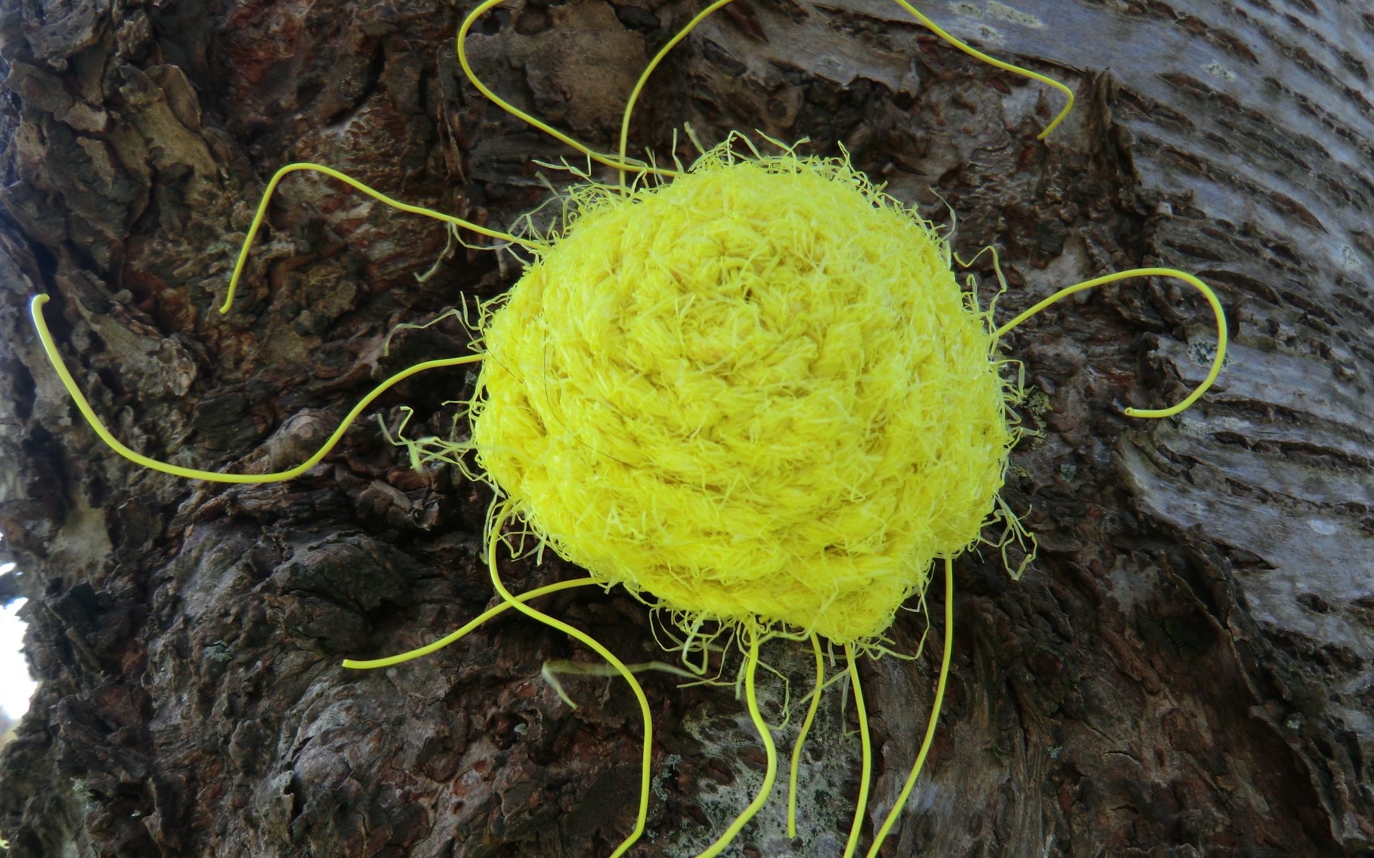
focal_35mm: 26
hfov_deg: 70.4
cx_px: 689
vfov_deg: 47.2
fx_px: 973
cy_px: 525
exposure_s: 1/160
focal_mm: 4.3
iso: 64
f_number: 3.2
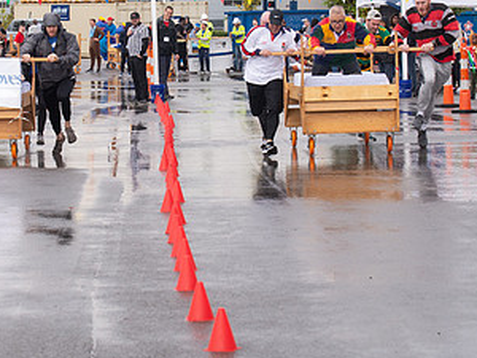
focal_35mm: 167
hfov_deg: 11.8
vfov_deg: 8.9
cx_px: 156
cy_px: 139
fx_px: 2301
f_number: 7.1
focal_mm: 70
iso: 400
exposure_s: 1/500
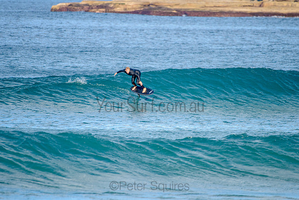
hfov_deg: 3.4
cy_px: 89
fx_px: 5095
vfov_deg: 2.2
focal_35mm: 613
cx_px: 153
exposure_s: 1/2000
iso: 400
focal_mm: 500
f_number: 5.6
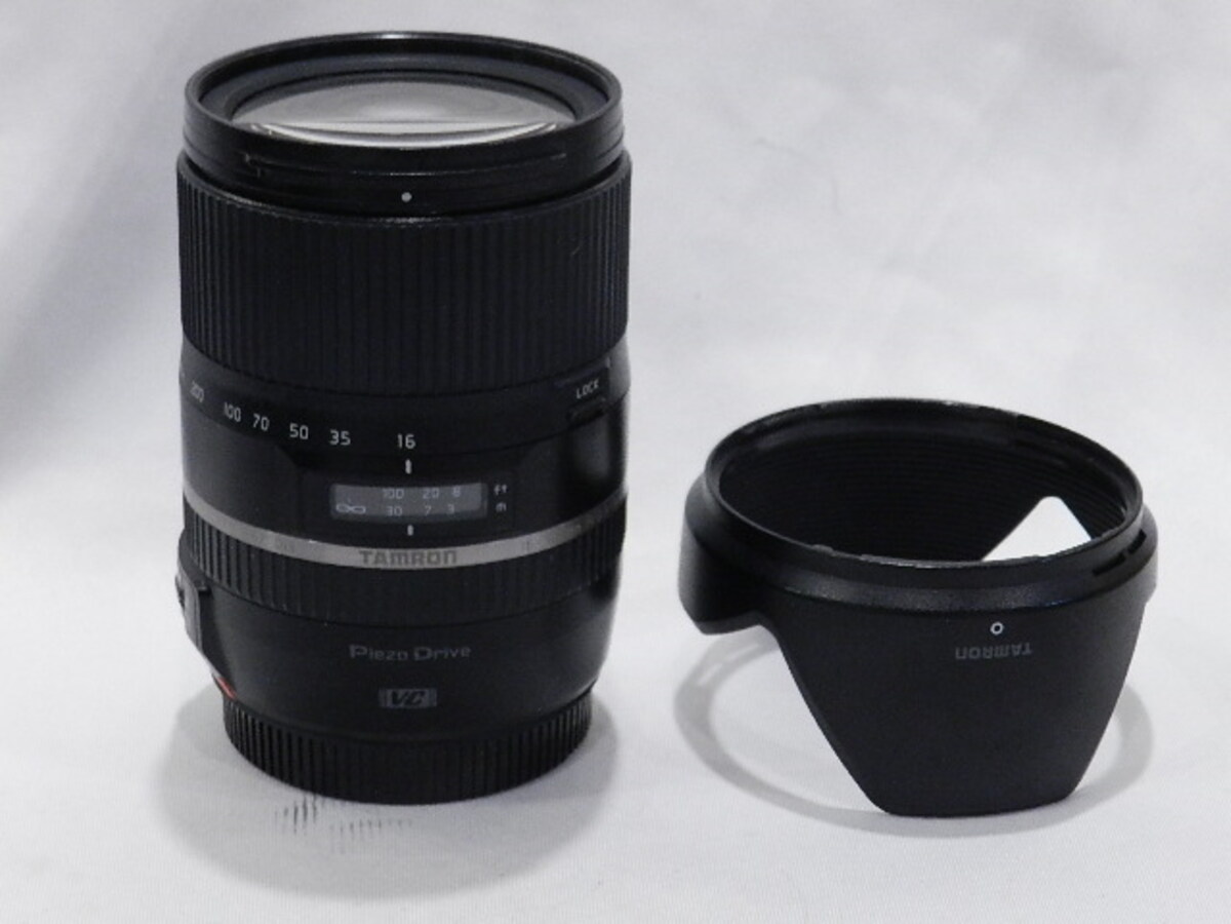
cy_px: 462
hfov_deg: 23.3
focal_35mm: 84
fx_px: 2987
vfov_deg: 17.6
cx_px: 616
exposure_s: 1/60
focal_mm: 14.9
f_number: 4.4
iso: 800
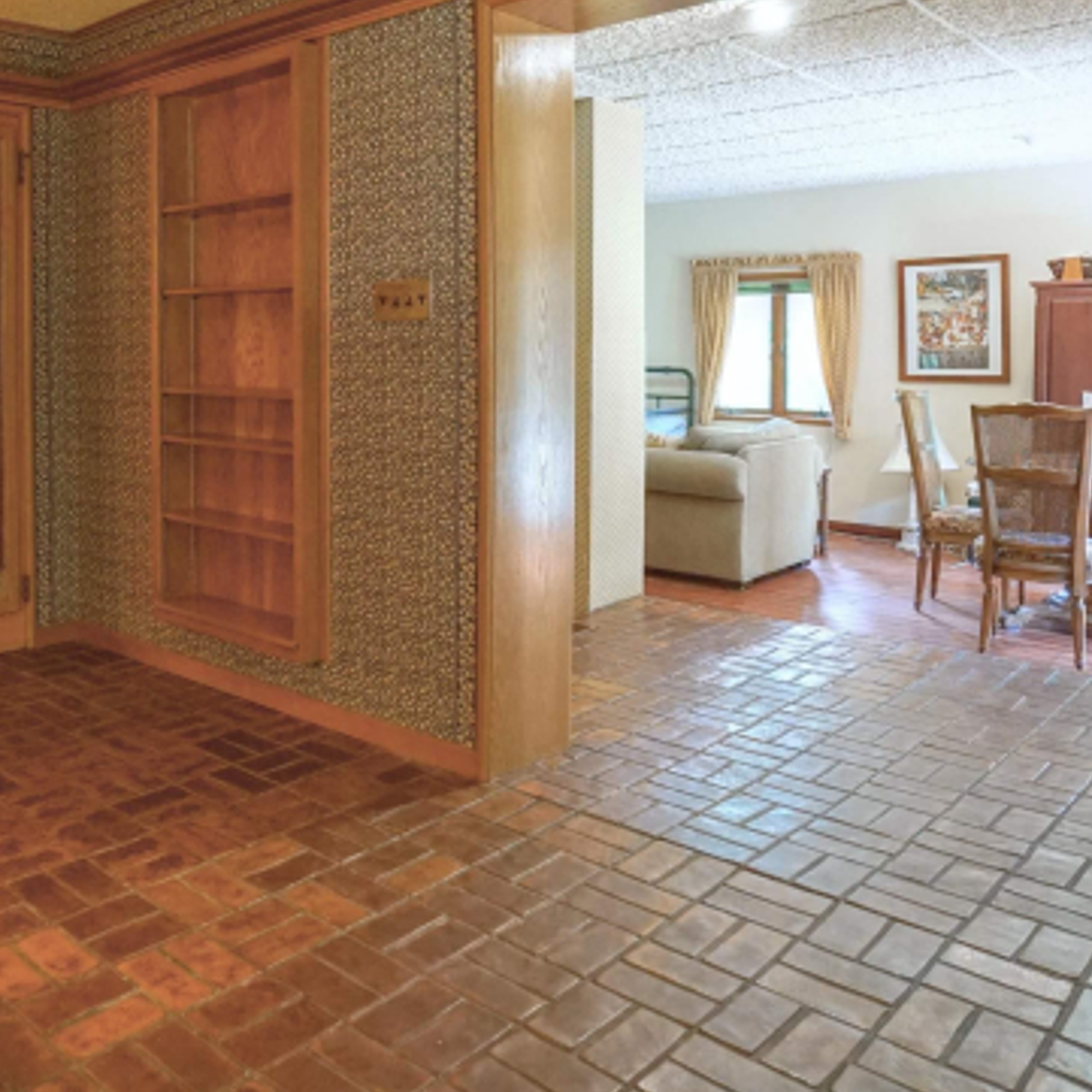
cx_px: 253
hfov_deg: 51.4
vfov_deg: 53.0
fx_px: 1071
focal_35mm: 30
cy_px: 369
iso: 4000
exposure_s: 1/160
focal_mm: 17
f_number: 2.8
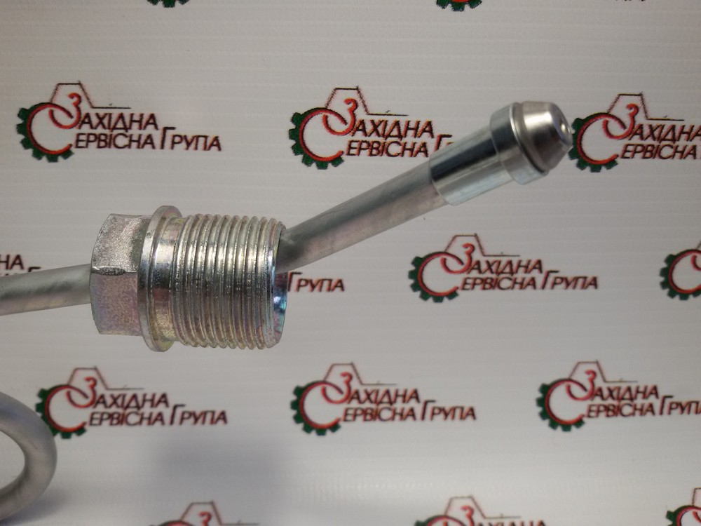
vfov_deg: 45.4
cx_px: 350
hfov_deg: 58.4
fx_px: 628
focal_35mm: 31
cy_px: 263
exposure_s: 1/100
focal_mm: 2.93
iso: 64
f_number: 2.4
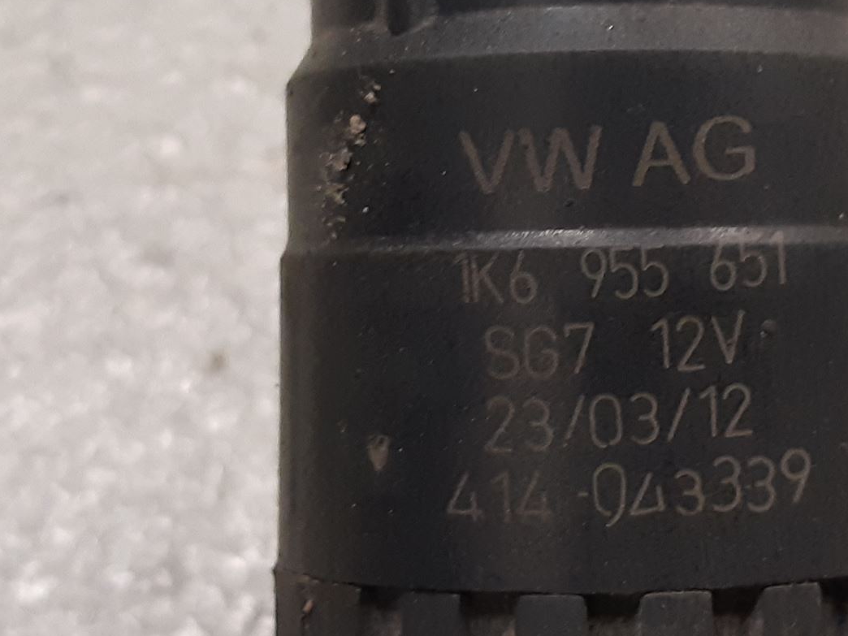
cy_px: 276
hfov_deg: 37.3
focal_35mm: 51
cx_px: 530
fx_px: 1249
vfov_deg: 28.5
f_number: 1.7
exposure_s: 1/50
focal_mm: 3.93
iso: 160
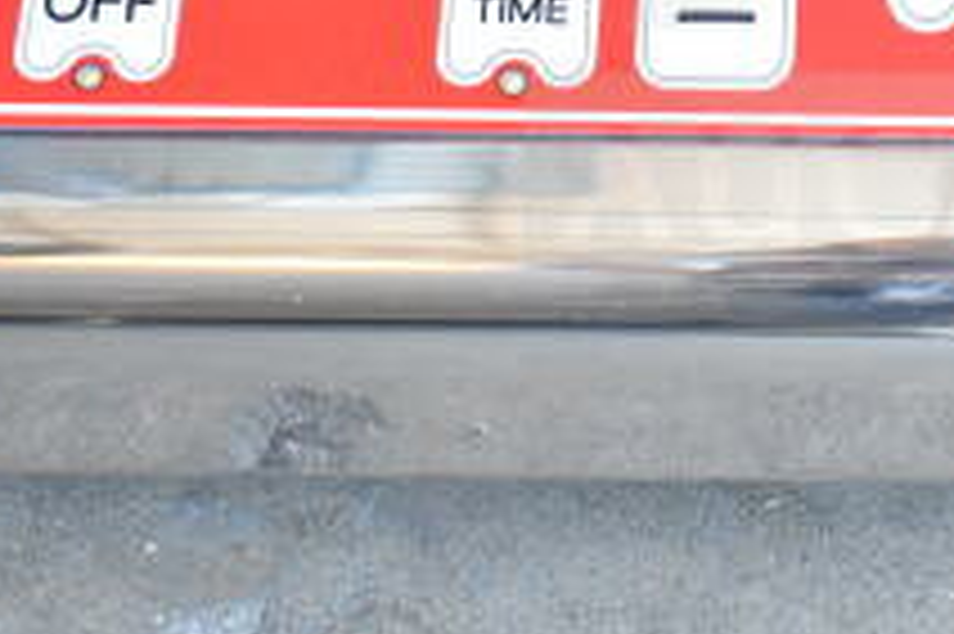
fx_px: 3204
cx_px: 1026
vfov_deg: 11.1
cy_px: -70
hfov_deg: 16.5
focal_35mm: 121
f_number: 5
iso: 1600
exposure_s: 1/100
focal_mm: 28
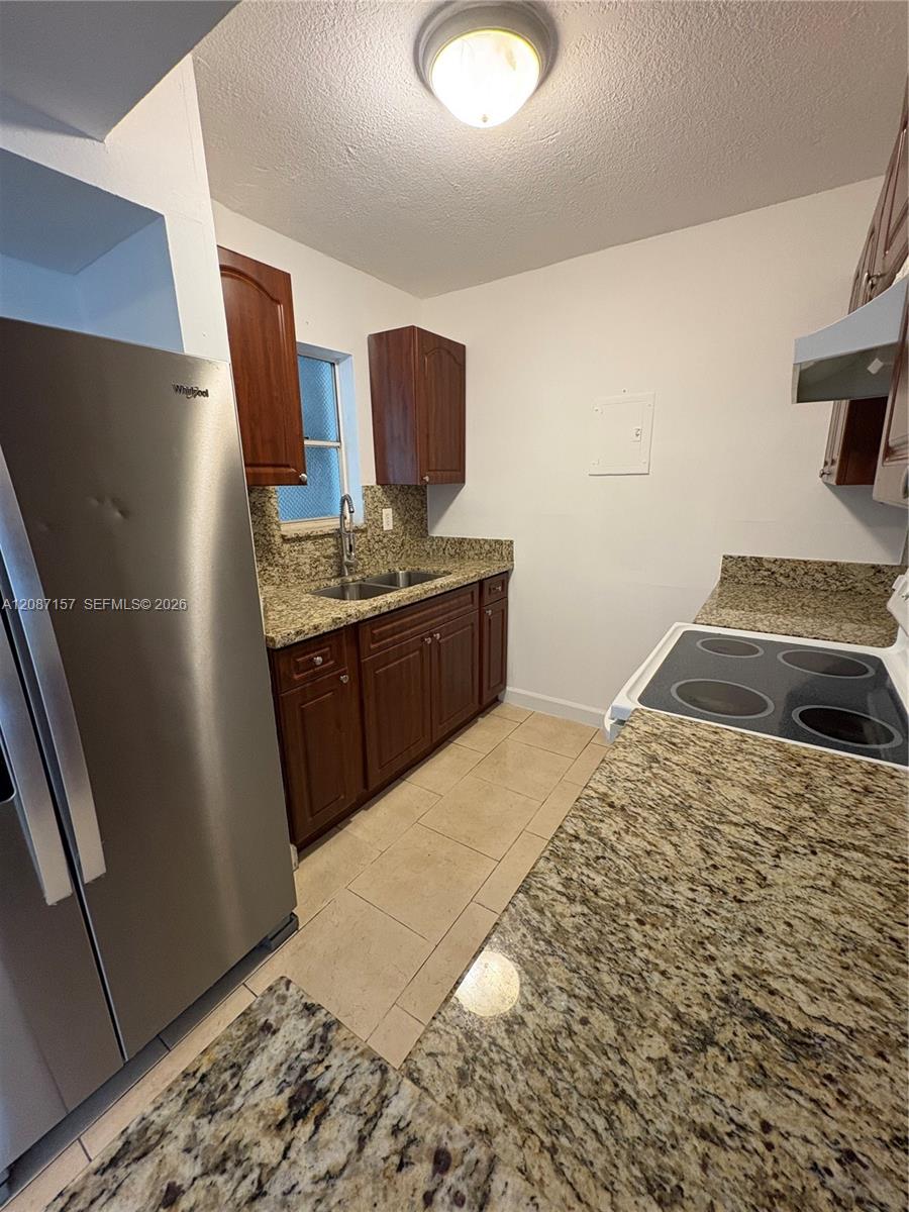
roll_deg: +2.0
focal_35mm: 14
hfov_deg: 85.7
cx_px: 454
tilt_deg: -13.2
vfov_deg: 102.1
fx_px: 490
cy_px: 606
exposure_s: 1/60
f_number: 2.2
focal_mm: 2.22
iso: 320
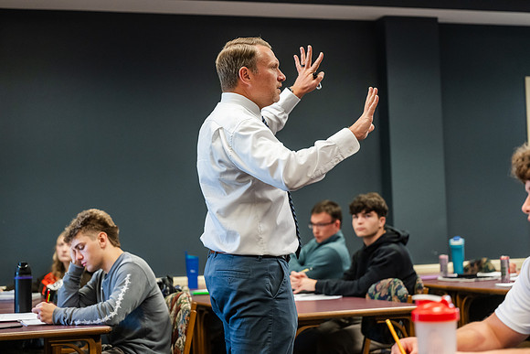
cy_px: 177
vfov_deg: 19.5
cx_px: 265
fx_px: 1031
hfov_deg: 28.8
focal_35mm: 70
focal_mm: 70
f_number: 2.8
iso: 2000
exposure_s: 1/200
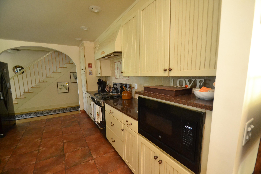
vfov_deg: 77.3
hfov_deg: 100.4
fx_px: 109
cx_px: 130
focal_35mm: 15
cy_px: 87
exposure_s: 1/60
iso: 3200
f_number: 3.5
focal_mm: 10
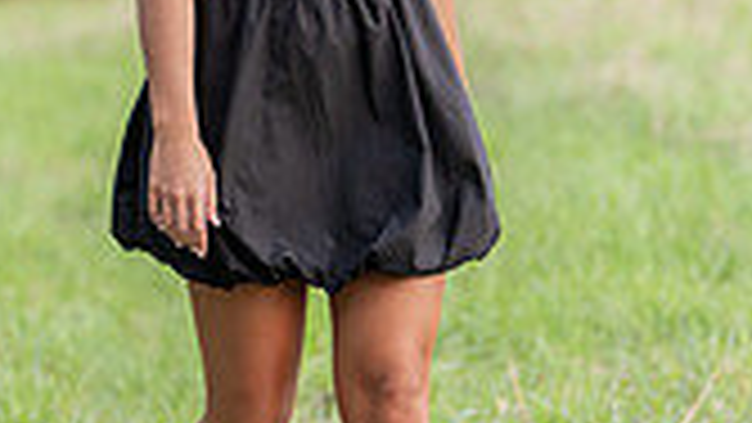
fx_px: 4407
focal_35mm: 221
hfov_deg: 9.7
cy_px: 172
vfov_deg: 5.5
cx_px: 212
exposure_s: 1/1250
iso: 250
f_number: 1.2
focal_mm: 50
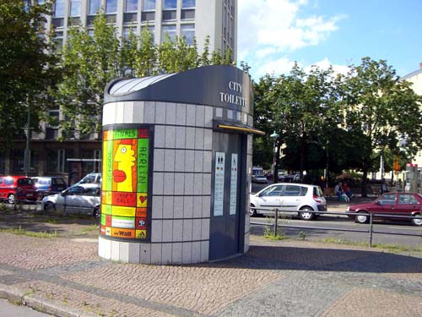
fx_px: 463
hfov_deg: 49.0
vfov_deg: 37.7
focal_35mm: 38
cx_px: 211
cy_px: 158
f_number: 4.3
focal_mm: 6.2
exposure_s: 1/400
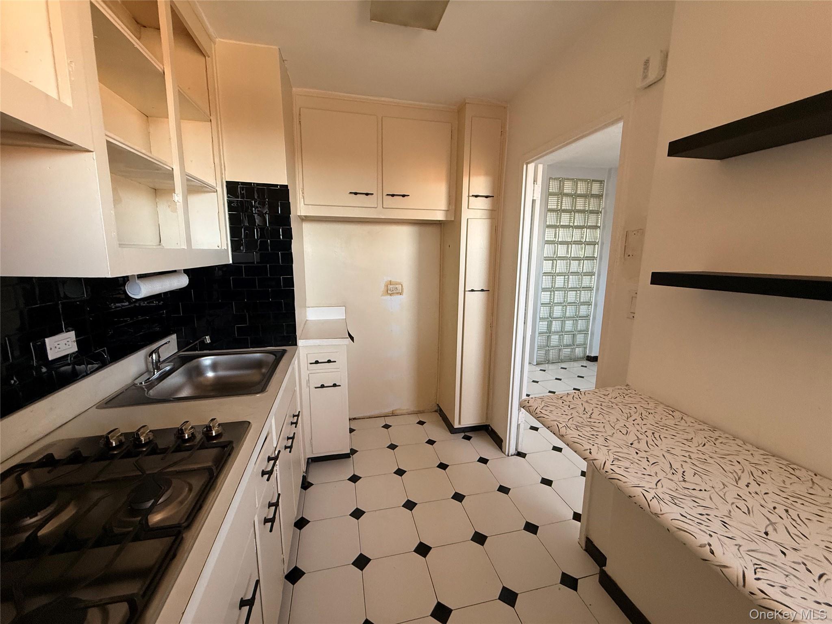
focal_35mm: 14
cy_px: 312
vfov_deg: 85.7
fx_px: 336
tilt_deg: -9.5
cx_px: 416
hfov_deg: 102.1
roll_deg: -0.2
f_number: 2.2
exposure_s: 1/99
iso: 250
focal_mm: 2.22
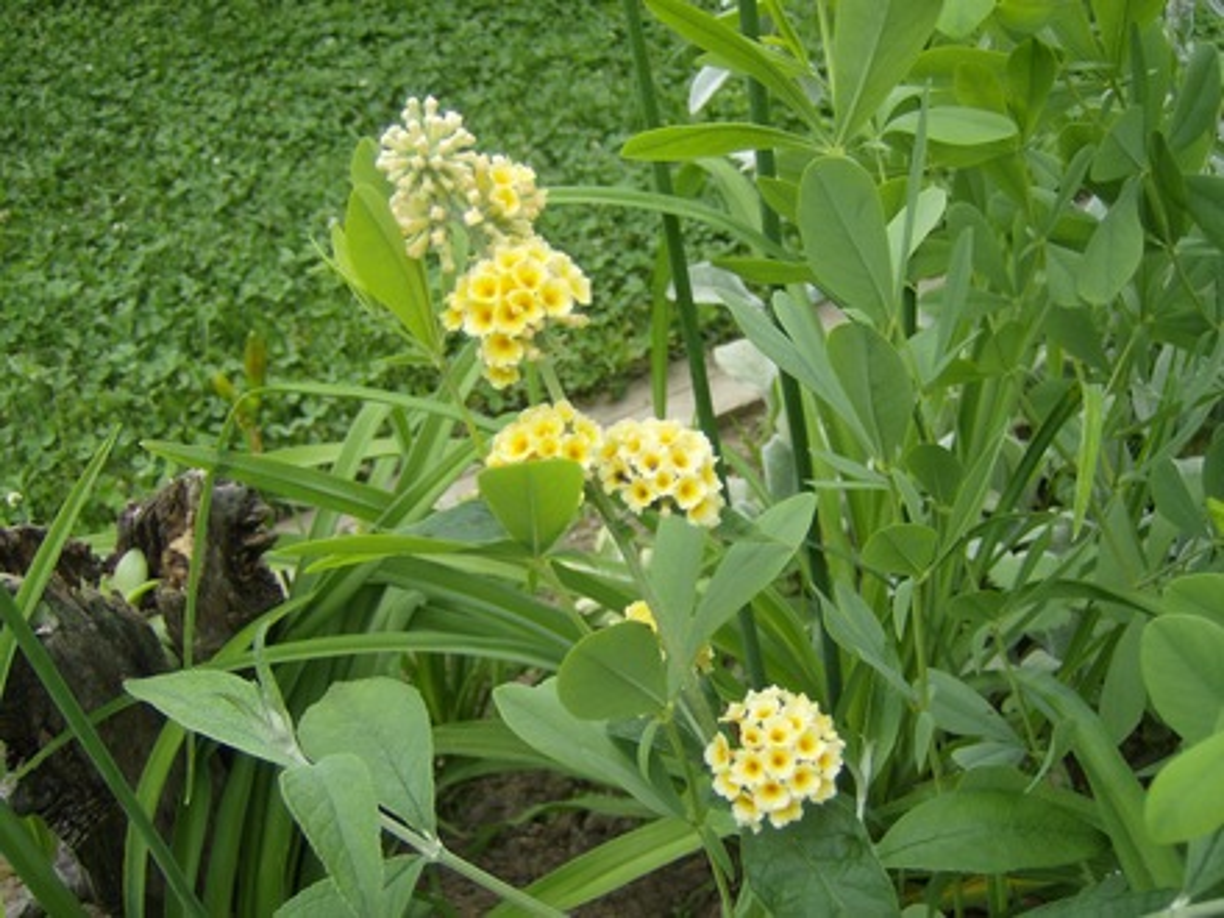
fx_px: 1273
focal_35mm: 36
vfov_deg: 39.7
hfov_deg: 51.4
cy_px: 459
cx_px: 612
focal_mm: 6
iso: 100
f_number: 2.8
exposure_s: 1/173
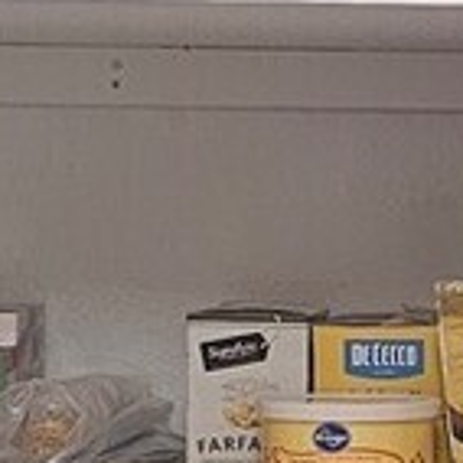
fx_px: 3117
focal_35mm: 206
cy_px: 509
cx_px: 600
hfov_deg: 8.4
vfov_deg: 8.4
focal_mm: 6.3
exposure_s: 1/120
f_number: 1.7
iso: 320
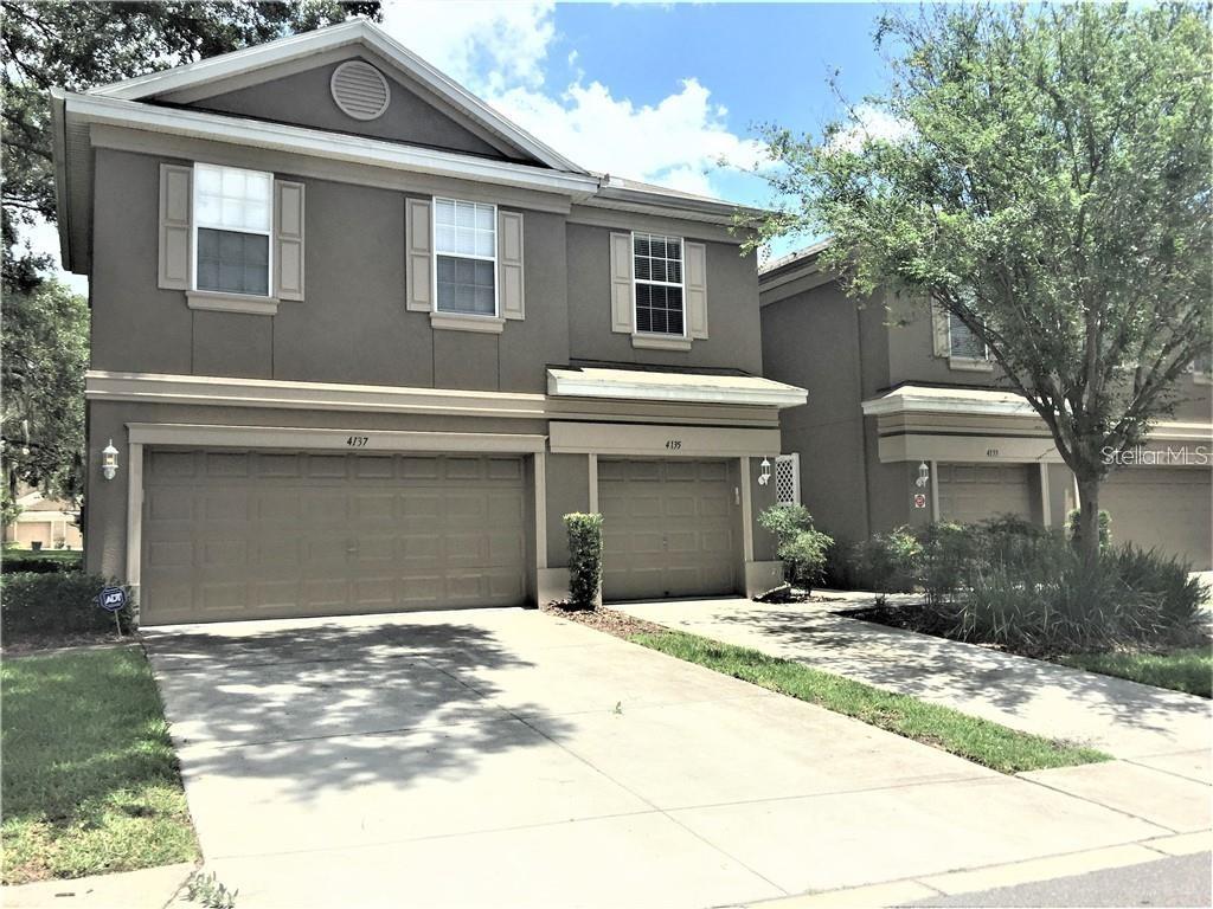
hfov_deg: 61.7
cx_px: 606
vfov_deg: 48.2
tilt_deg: +4.8
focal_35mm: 29
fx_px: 1016
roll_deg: -0.6
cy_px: 454
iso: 32
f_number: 2.2
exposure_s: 1/1980
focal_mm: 4.15
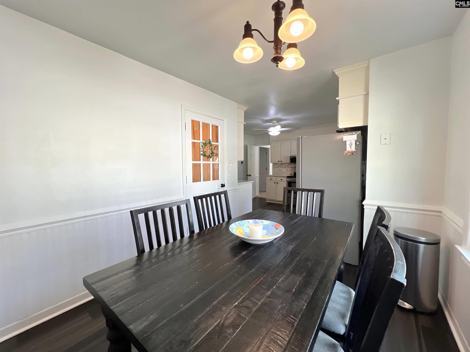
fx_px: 177
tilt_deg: -4.7
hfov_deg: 106.2
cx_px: 235
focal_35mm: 13
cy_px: 176
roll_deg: +0.3
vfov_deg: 89.9
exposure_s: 1/120
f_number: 1.8
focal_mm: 1.57
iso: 160
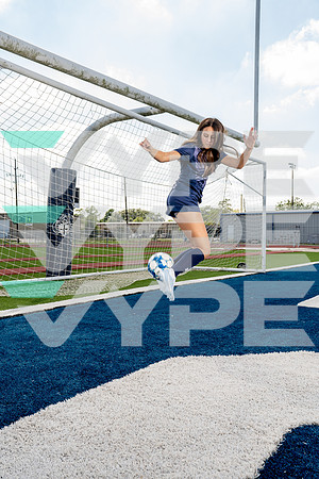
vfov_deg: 55.8
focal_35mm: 34
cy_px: 240
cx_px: 160
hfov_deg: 38.9
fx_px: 452
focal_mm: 34
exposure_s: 1/250
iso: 100
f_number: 5.6
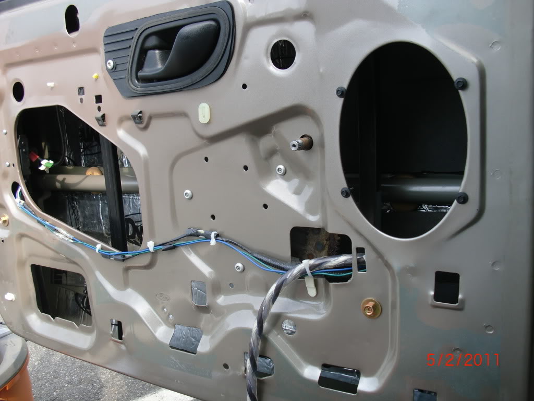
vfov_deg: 39.7
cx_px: 267
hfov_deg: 51.4
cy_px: 200
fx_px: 555
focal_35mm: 36
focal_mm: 6.3
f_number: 2.8
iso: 64
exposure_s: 1/320
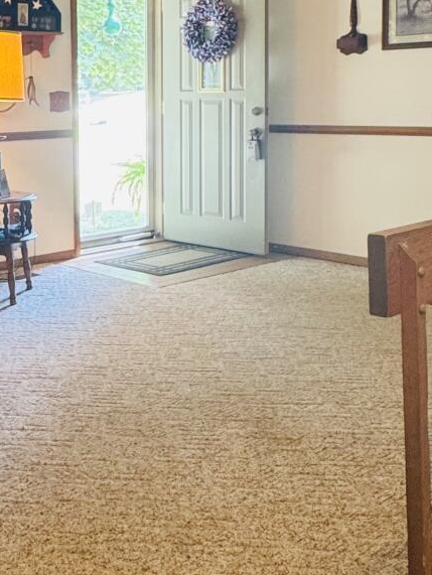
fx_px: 814
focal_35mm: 49
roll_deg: +1.4
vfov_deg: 38.0
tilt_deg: -3.9
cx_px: 27
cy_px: 150
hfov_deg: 28.3
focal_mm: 2.22
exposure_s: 1/60
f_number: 2.2
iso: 200
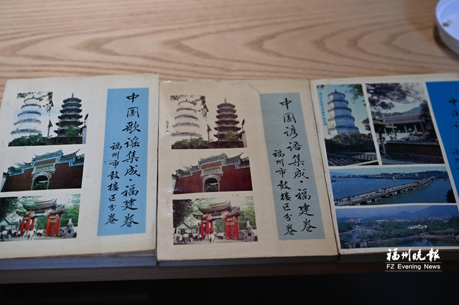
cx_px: 230
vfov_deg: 21.6
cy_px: 143
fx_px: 803
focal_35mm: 63
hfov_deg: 31.9
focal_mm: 58
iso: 1000
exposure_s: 1/160
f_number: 4.5
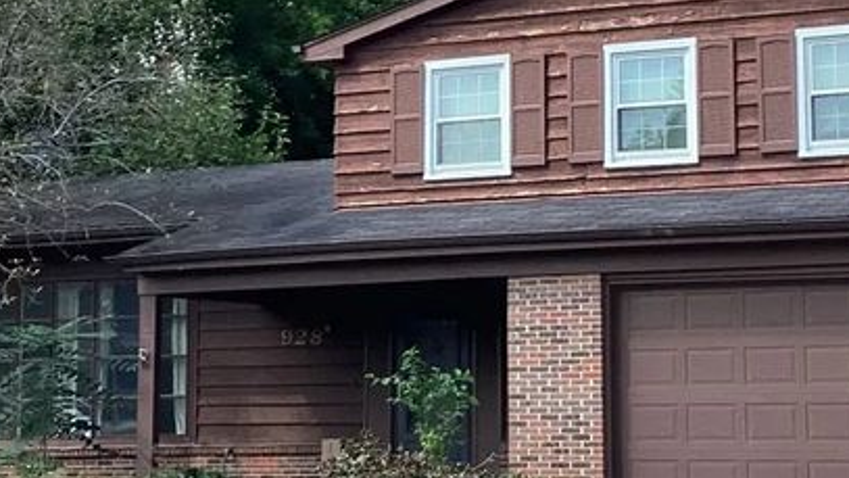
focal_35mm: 85
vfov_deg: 14.2
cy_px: 180
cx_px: 511
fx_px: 1914
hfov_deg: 25.0
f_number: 2.4
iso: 25
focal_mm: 3.3
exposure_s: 1/668
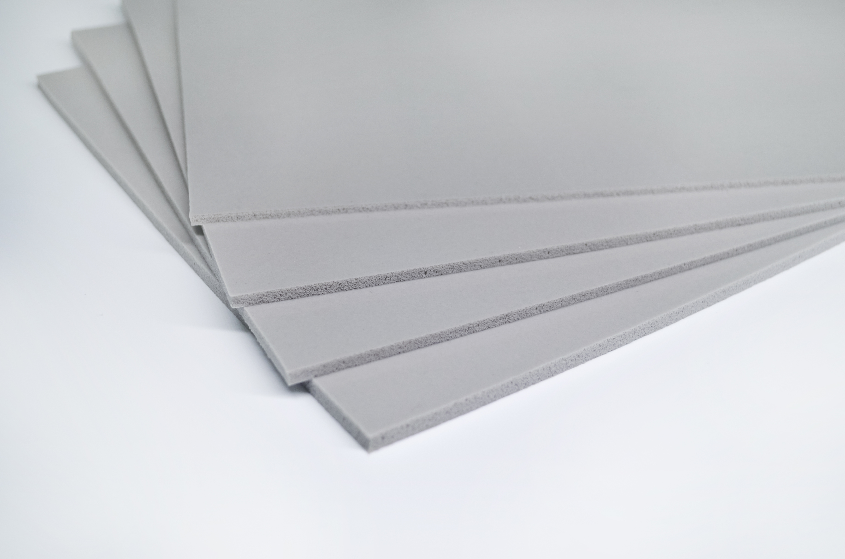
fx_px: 1054
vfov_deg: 29.7
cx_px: 422
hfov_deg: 43.7
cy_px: 280
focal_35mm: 45
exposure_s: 1/200
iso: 200
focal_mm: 30
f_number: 4.5
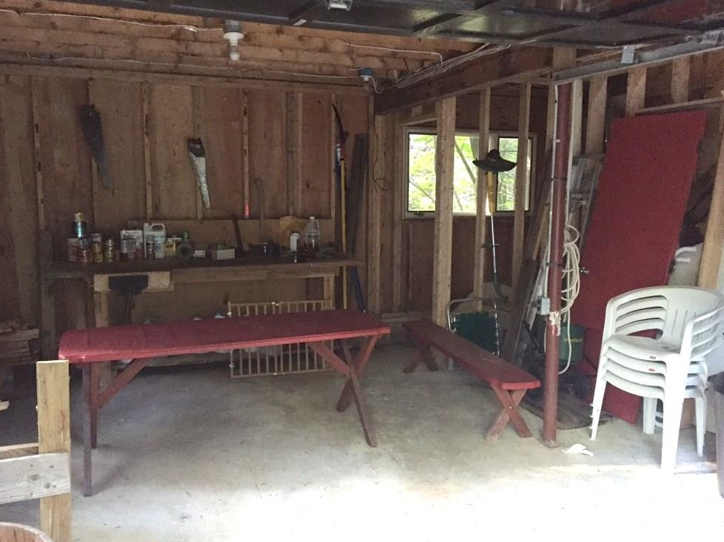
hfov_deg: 60.0
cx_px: 355
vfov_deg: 46.8
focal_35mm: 30
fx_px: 627
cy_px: 270
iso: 320
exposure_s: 1/15
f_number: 2.2
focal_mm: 4.15
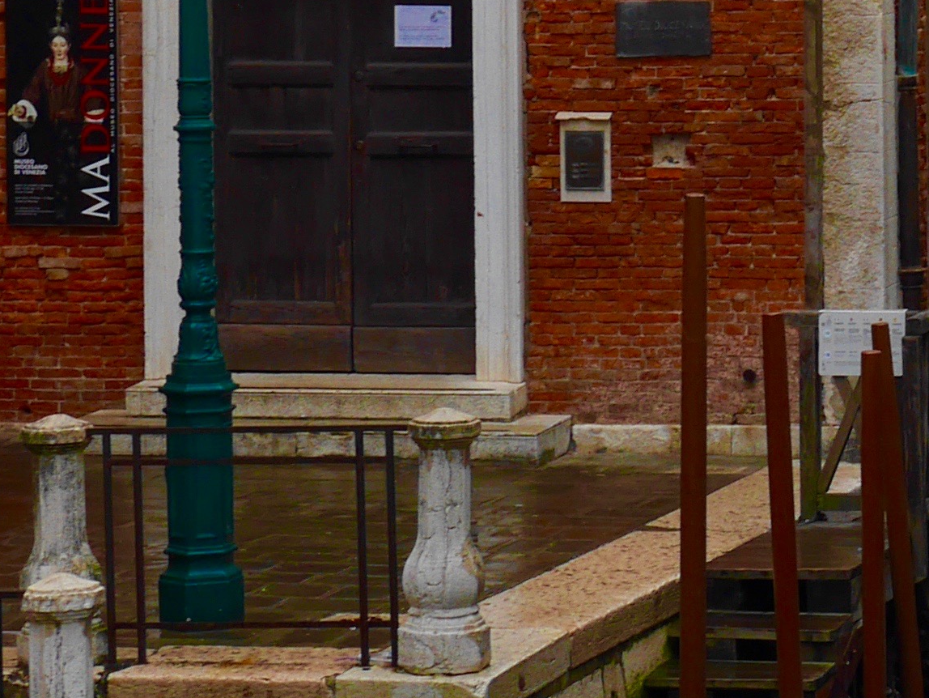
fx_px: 5370
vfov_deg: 7.4
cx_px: 1758
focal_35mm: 200
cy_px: -138
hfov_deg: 9.4
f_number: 8
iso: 200
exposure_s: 1/200
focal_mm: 25
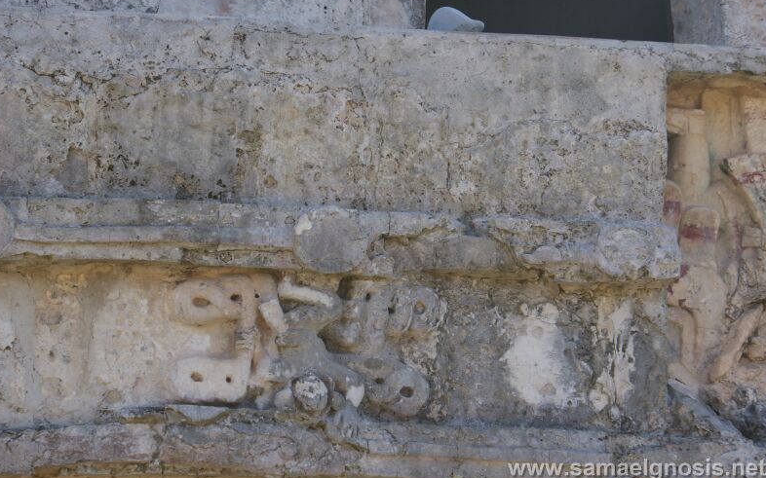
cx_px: 378
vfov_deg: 12.0
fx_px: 2275
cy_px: 222
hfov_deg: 19.1
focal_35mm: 109
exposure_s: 1/200
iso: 100
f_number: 7.1
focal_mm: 70
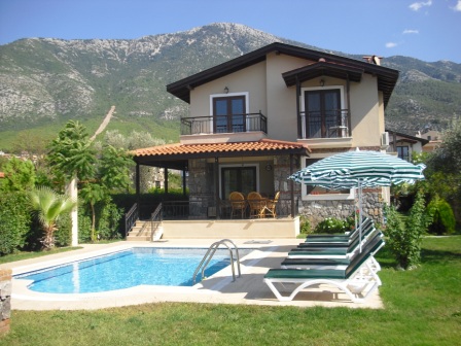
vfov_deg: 37.7
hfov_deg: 49.0
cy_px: 173
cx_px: 230
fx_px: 506
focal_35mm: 38
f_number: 5.6
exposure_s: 1/160
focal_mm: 6.2
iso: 64
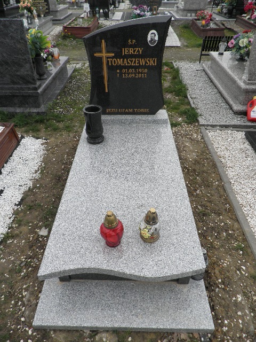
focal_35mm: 24
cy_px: 171
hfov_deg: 56.8
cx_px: 128
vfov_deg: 71.6
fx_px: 237
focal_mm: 4.3
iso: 64
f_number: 3.3
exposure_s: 1/250
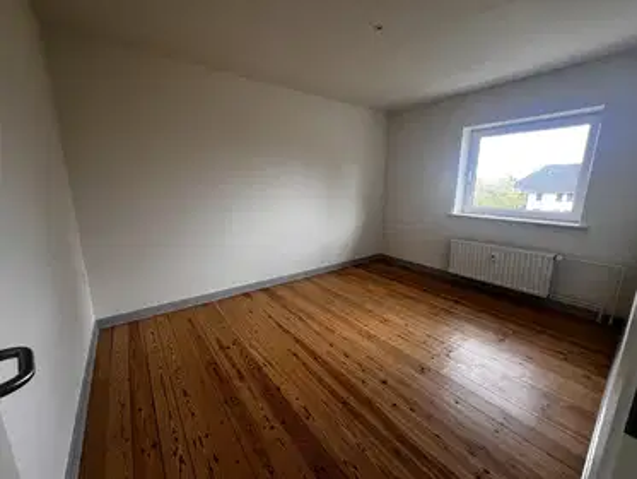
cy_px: 240
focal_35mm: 13
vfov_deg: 89.9
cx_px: 318
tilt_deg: -11.8
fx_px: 239
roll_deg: -0.2
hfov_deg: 106.2
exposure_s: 1/99
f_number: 1.8
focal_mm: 1.57
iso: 64
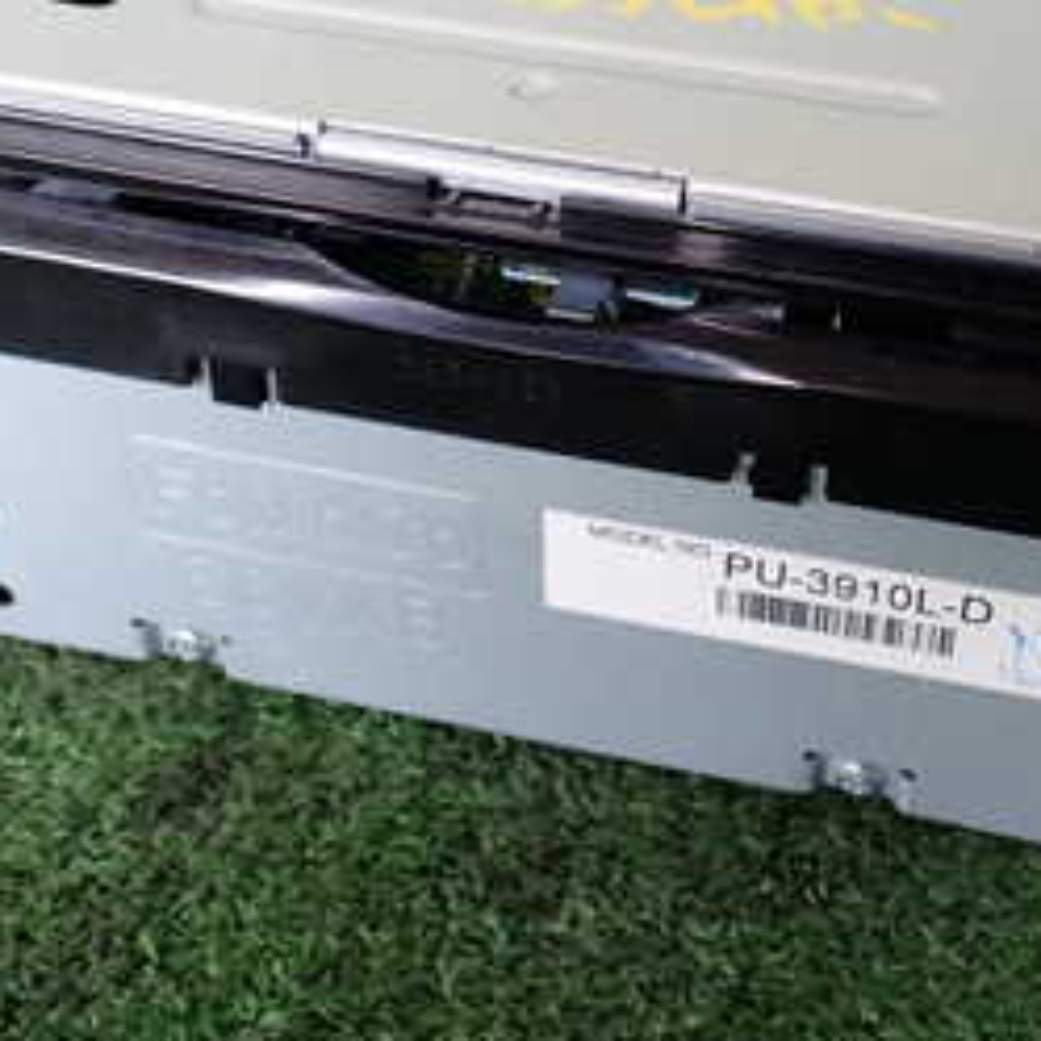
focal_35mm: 64
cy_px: 272
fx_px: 2178
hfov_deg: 26.8
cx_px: 610
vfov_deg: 26.6
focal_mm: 5.4
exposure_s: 1/125
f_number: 2.3
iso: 200
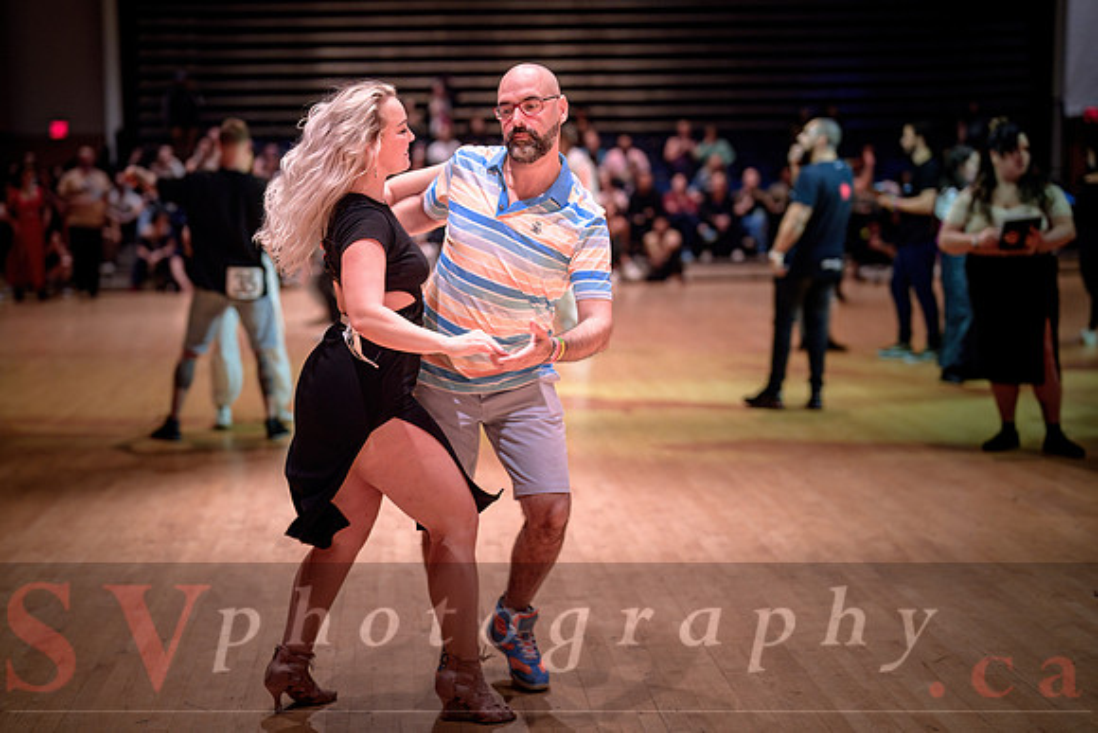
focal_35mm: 56
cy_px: 343
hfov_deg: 35.5
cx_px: 499
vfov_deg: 24.1
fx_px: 1714
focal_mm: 50
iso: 1250
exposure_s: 1/250
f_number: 1.4
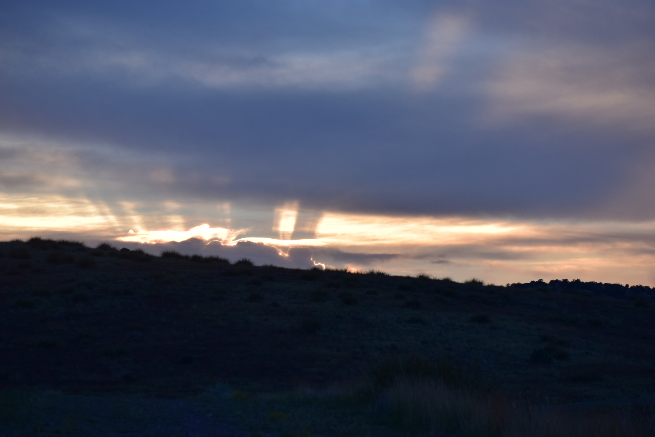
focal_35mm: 147
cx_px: 328
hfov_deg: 14.0
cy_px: 218
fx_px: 2674
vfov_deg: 9.3
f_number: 5.6
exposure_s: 1/250
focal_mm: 98
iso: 320
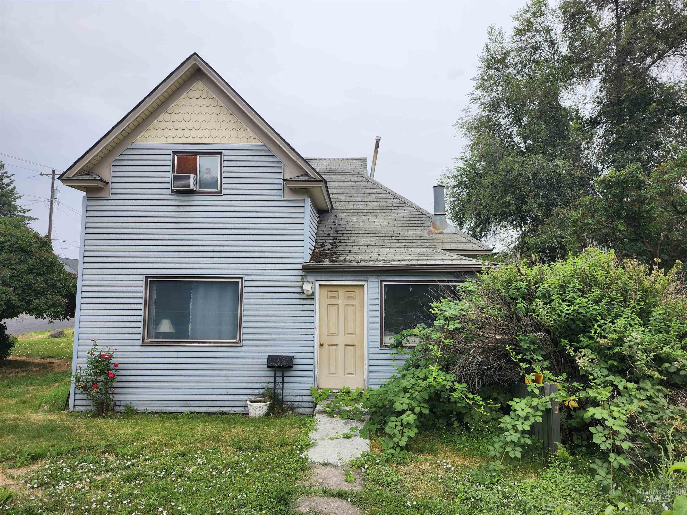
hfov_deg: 73.9
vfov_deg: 58.9
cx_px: 344
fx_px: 456
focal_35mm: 23
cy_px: 258
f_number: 1.8
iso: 25
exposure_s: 1/396
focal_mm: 5.54
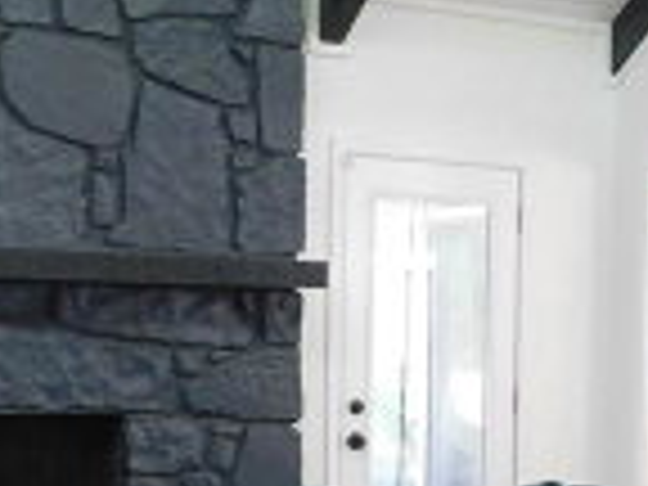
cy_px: 414
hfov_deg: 22.9
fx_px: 1535
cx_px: 644
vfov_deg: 17.8
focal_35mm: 82
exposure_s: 1/30
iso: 400
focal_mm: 4
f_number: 3
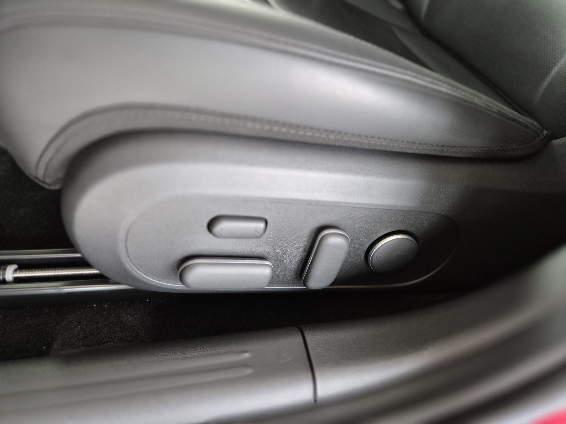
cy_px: 212
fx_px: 376
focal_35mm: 23
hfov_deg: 73.9
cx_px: 283
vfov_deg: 58.9
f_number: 1.8
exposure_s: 1/100
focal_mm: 5.4
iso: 500
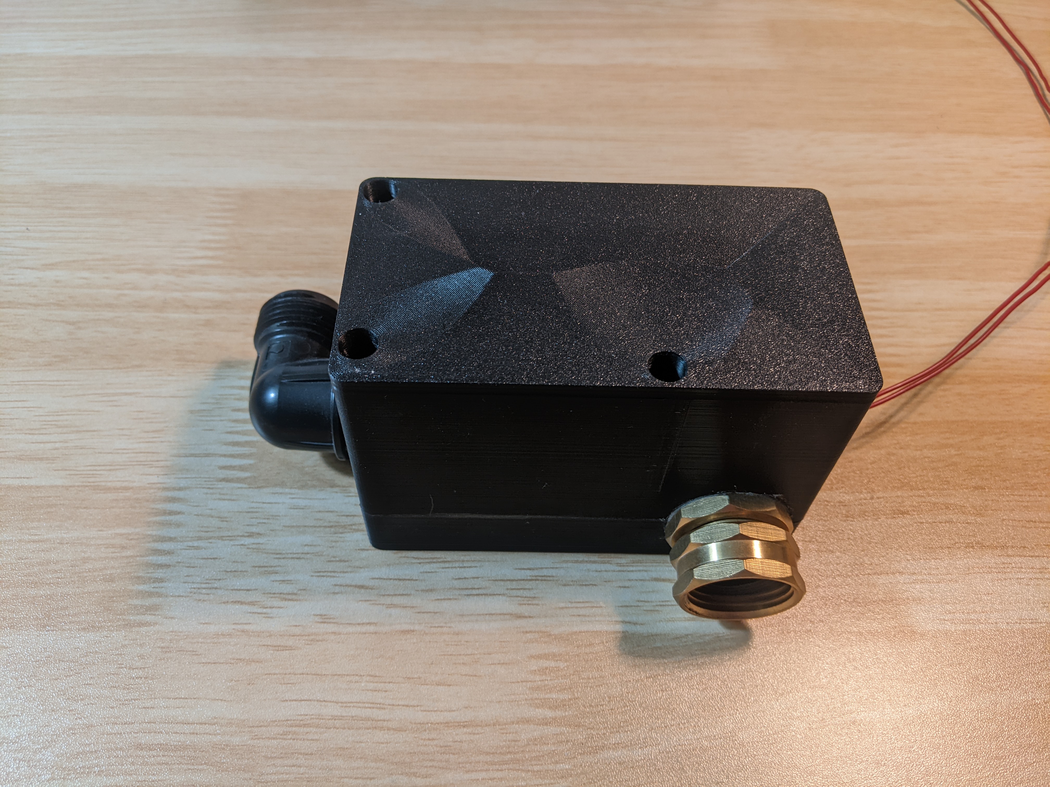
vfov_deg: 51.4
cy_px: 394
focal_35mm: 27
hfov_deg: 65.3
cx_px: 525
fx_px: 819
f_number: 1.8
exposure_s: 1/40
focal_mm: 4.44
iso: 49
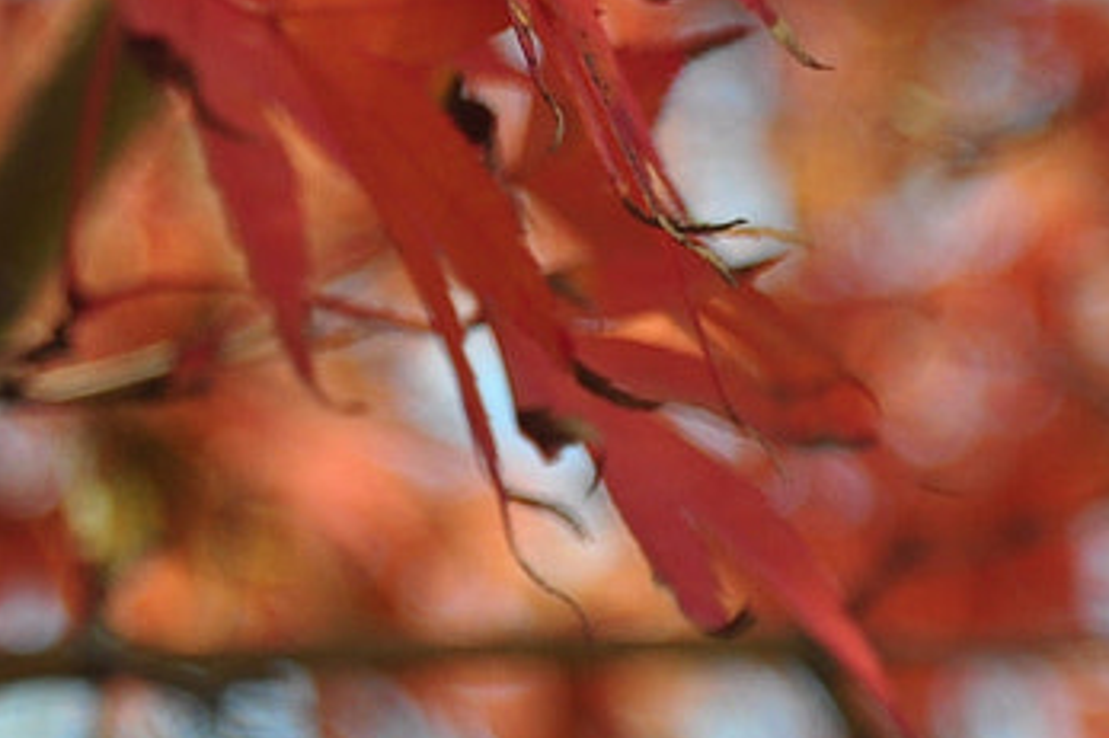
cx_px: -518
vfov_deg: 3.4
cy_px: -149
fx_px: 12347
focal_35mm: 401
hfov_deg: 5.1
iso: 200
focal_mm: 58
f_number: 5
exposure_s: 1/320
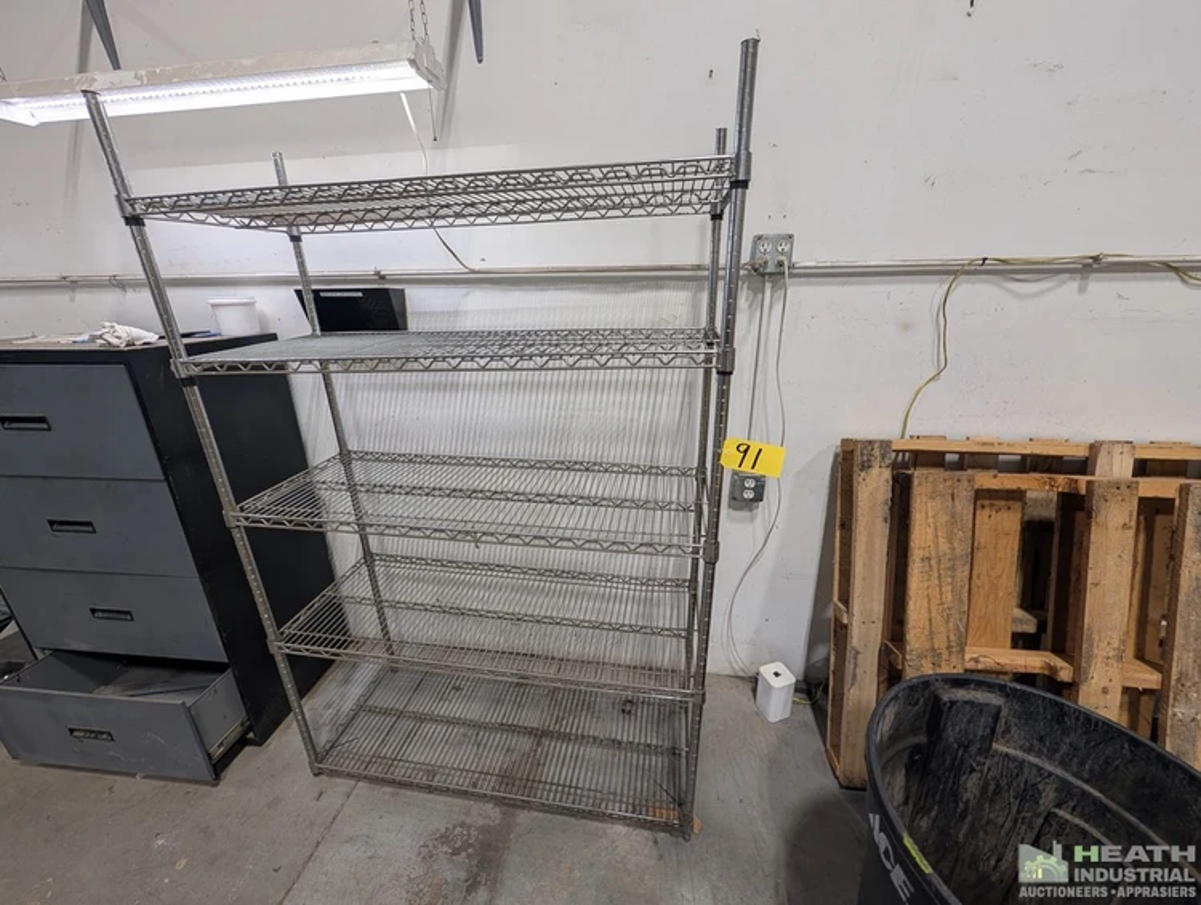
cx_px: 600
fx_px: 417
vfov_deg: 94.7
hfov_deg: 110.4
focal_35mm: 12
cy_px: 452
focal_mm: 2.02
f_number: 1.7
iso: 56
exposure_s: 1/137
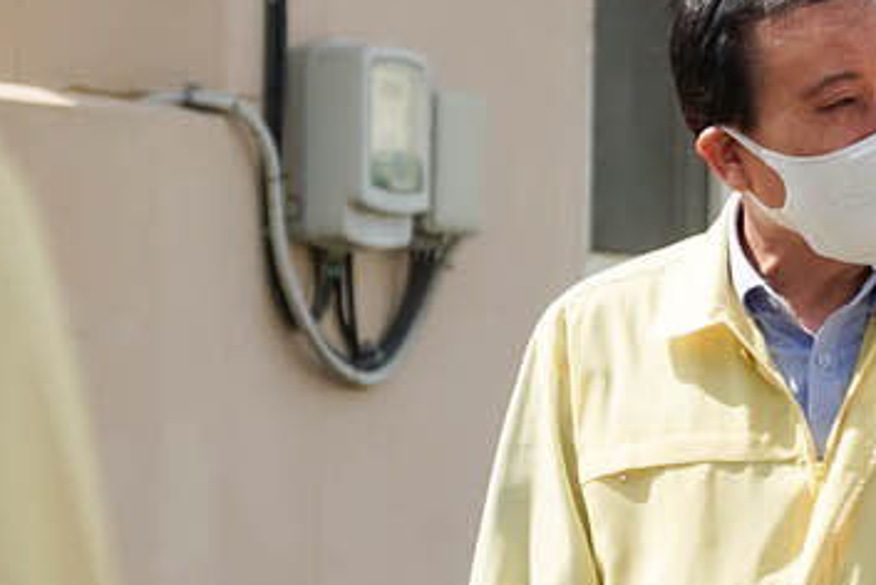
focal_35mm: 231
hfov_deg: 8.8
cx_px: 943
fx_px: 5625
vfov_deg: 5.9
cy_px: 695
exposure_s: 1/1600
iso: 100
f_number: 2.8
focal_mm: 51
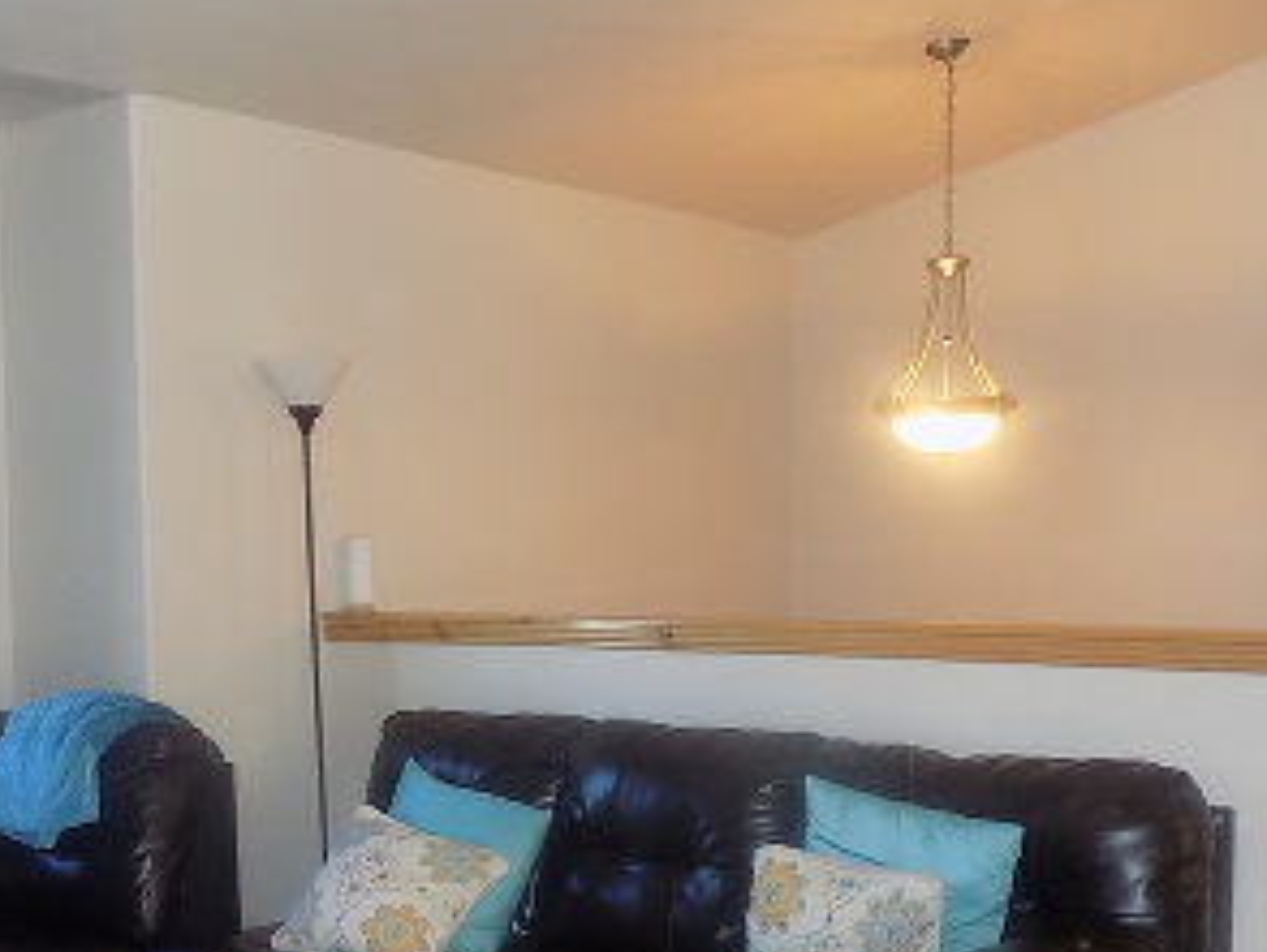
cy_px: 810
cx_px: 577
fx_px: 1832
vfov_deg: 28.3
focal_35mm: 50
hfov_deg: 38.1
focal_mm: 4
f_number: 3.1
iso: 250
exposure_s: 1/30
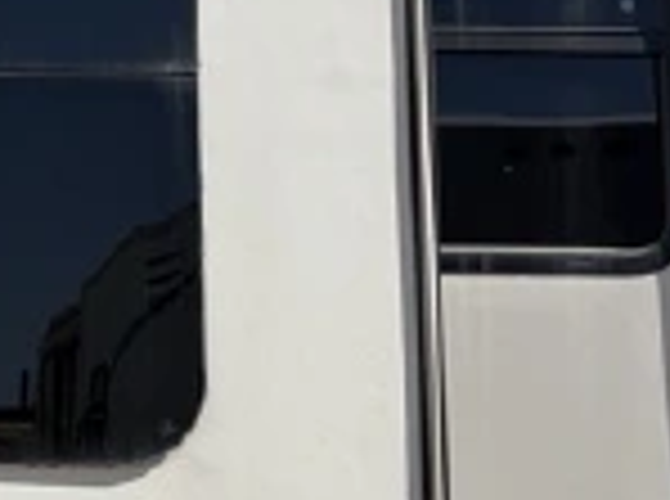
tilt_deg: +9.2
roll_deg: -1.5
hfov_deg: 12.7
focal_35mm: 140
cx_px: -567
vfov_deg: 10.5
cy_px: 167
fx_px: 2703
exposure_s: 1/3279
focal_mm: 5.96
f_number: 1.6
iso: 50
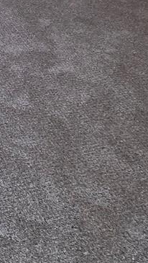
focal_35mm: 62
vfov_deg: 27.5
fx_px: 431
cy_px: -90
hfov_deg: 11.7
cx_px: -282
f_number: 2.2
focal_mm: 2.2
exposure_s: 1/120
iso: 125
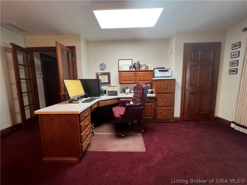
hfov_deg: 106.2
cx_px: 124
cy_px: 92
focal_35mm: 13
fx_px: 93
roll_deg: +1.3
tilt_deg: -6.7
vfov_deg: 89.9
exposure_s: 1/60
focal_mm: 1.57
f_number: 1.8
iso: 200
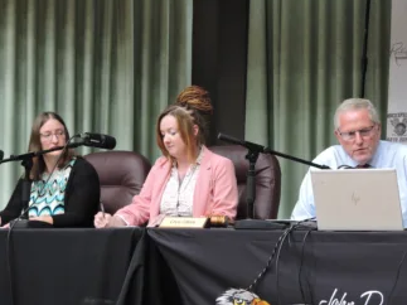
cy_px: 152
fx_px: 1528
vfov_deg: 11.4
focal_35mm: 130
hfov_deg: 15.2
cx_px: 251
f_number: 4.2
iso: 720
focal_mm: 18.7
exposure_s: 1/25
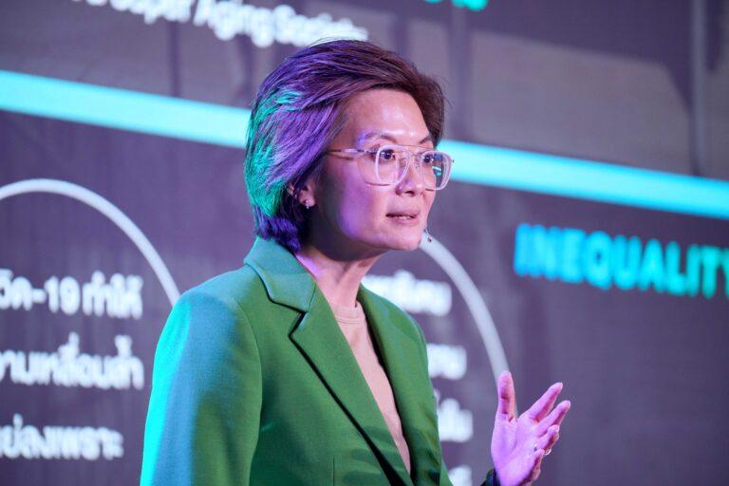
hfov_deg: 10.3
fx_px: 4050
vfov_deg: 6.9
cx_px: 364
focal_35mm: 200
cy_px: 243
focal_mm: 200
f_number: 4
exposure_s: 1/250
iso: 1250
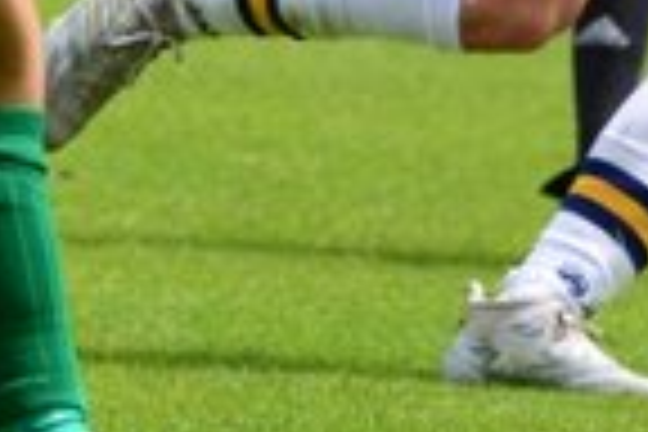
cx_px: 180
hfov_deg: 1.4
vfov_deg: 0.9
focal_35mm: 1449
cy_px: -472
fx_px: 26082
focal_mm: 155
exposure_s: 1/2000
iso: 500
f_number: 5.6
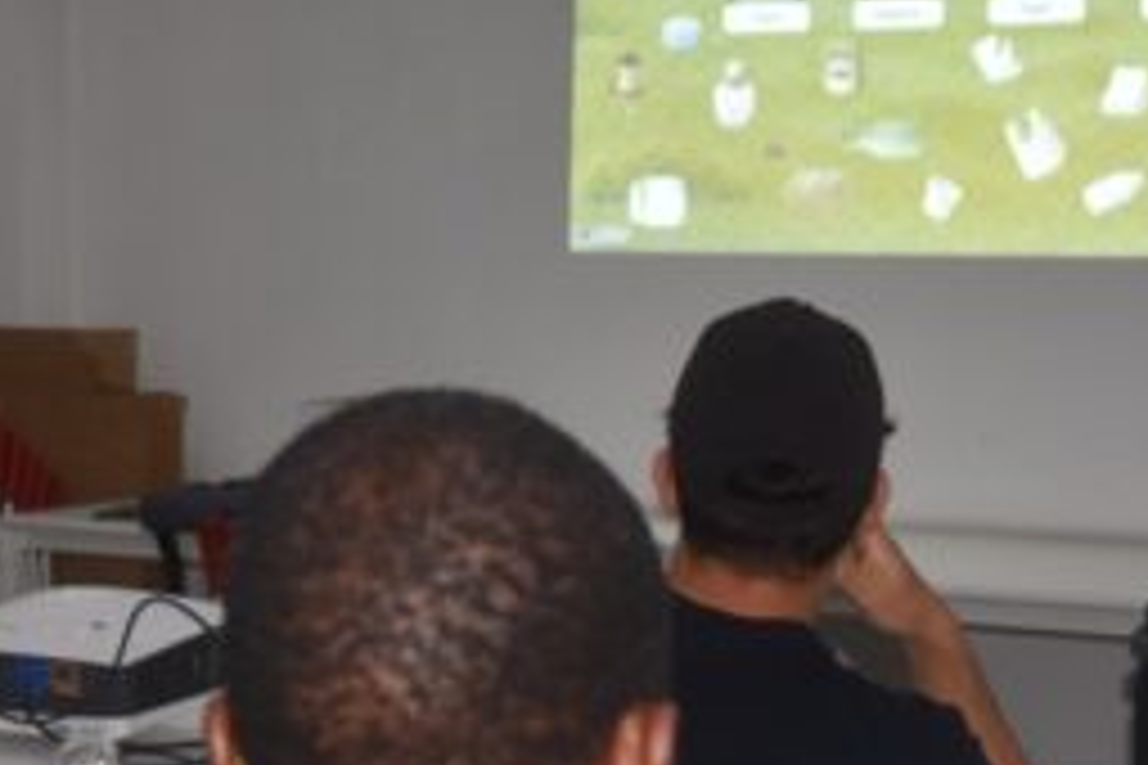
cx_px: 266
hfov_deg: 18.0
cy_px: 421
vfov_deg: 12.1
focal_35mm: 113
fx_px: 3603
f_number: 4.2
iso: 400
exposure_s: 1/80
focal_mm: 30
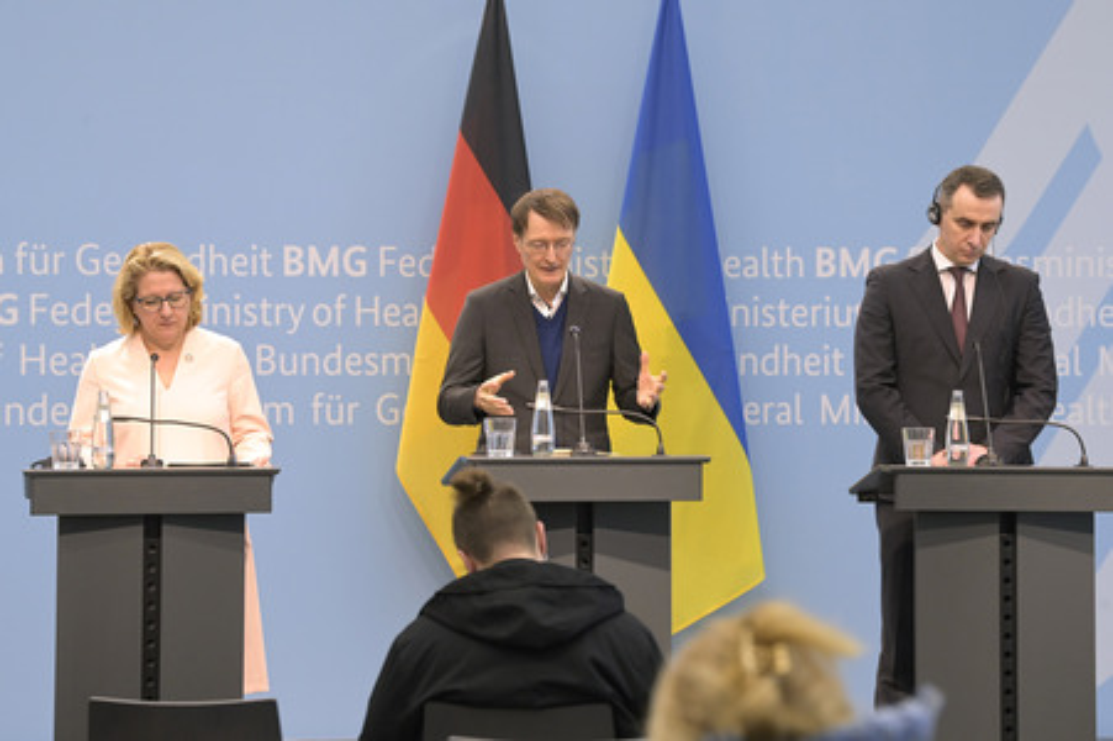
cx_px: 556
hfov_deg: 14.2
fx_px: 4480
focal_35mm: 145
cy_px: 370
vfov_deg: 9.4
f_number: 6.3
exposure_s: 1/200
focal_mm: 145
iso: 2500
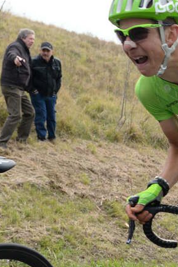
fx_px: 742
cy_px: 198
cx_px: 289
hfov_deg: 12.8
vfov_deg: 20.3
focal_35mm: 100
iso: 1000
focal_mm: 36
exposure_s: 1/1000
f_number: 5
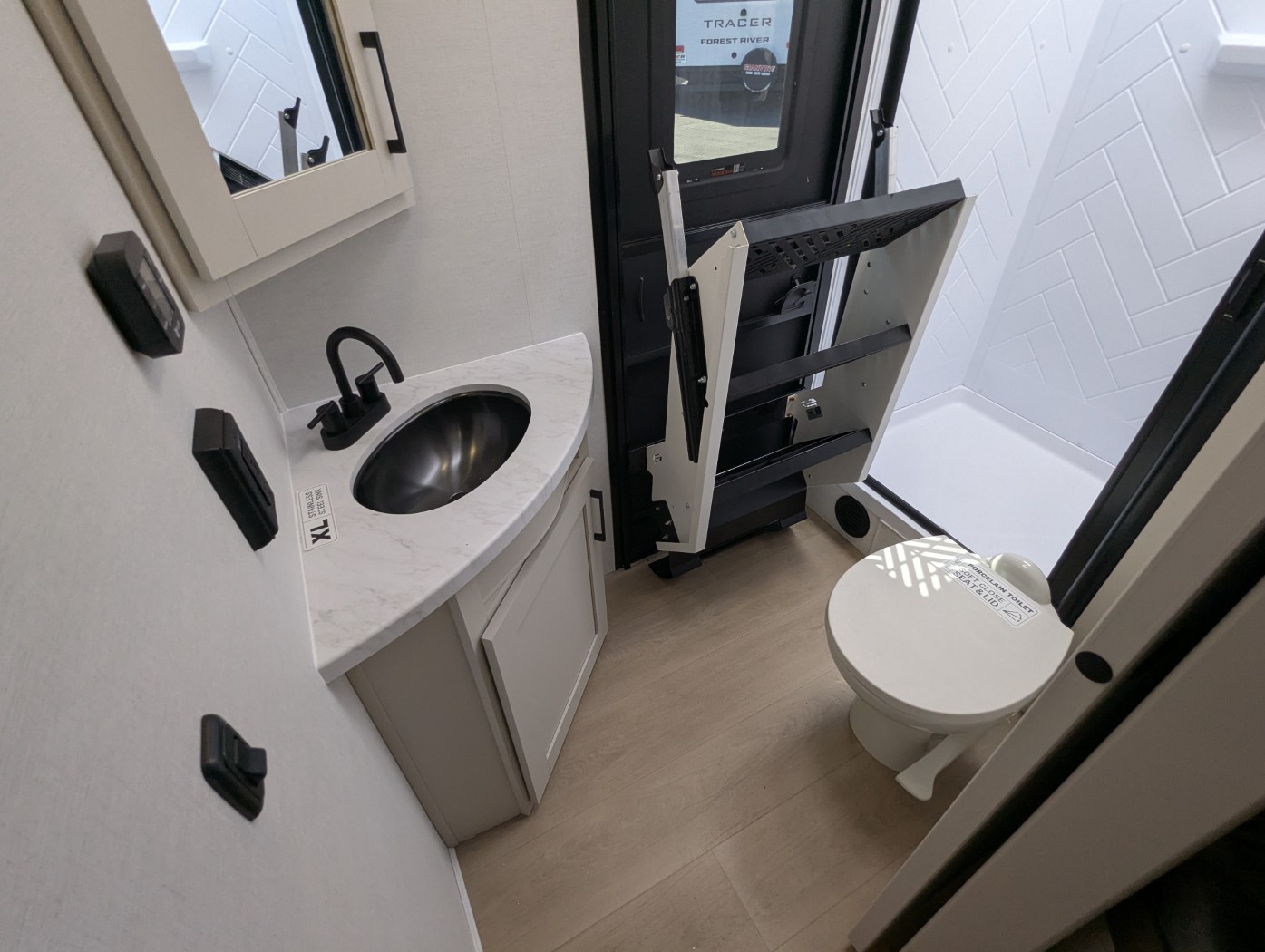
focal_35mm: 16
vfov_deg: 78.2
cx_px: 632
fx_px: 585
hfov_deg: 94.4
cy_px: 476
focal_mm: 2.35
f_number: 2.2
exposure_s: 1/243
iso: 96
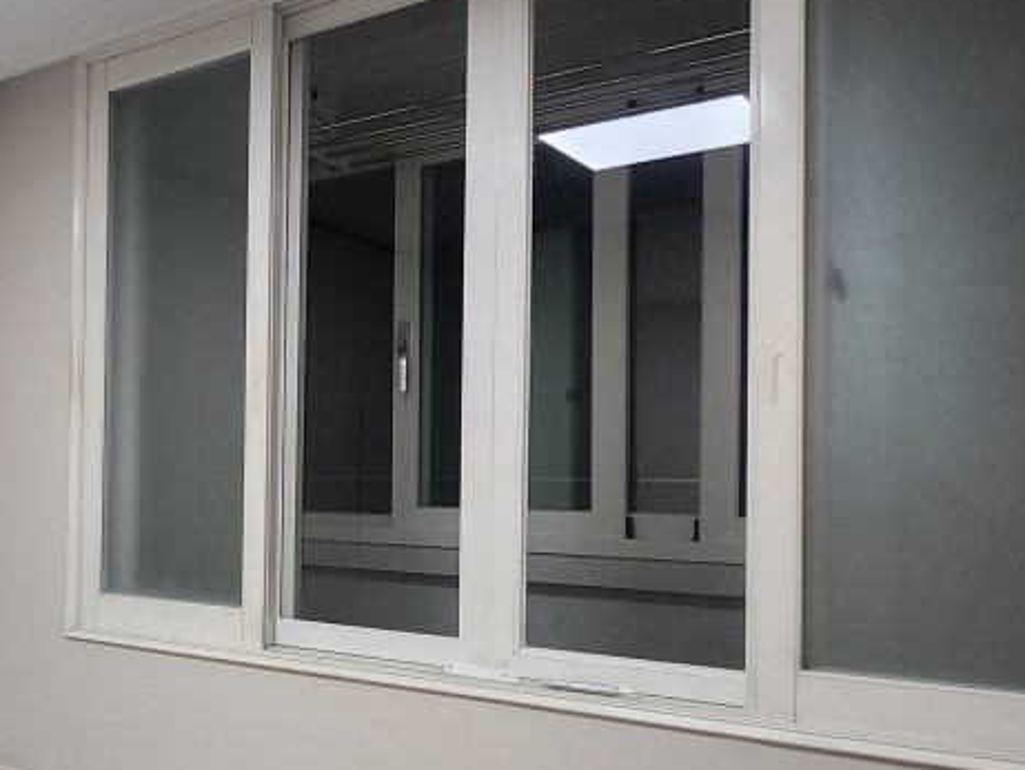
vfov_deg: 39.5
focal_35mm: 36
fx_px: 1067
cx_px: -91
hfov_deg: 41.4
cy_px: 464
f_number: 2.2
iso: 125
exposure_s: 1/60
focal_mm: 1.74
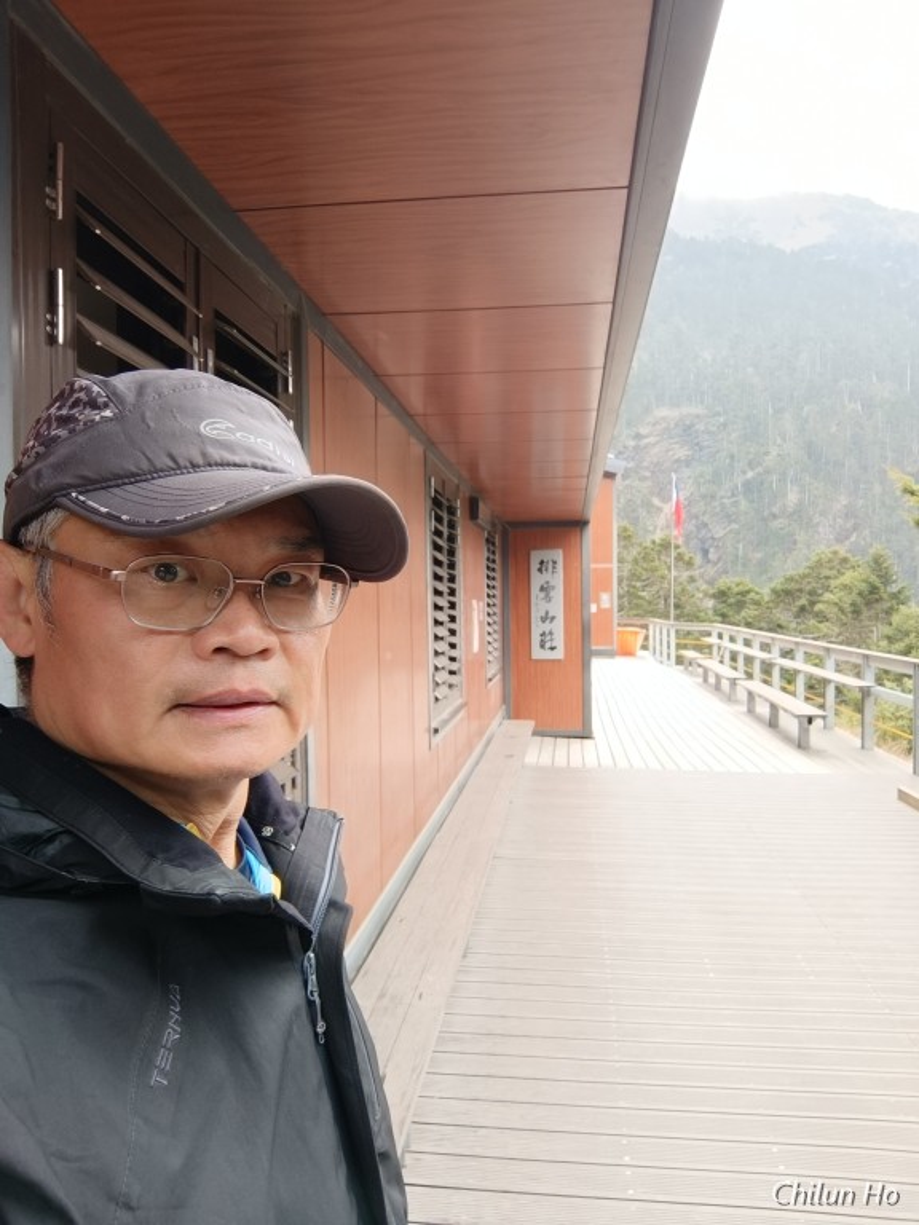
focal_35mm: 24
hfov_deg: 56.8
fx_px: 850
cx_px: 460
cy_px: 612
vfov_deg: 71.6
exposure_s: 1/222
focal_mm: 3.24
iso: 58
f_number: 2.45
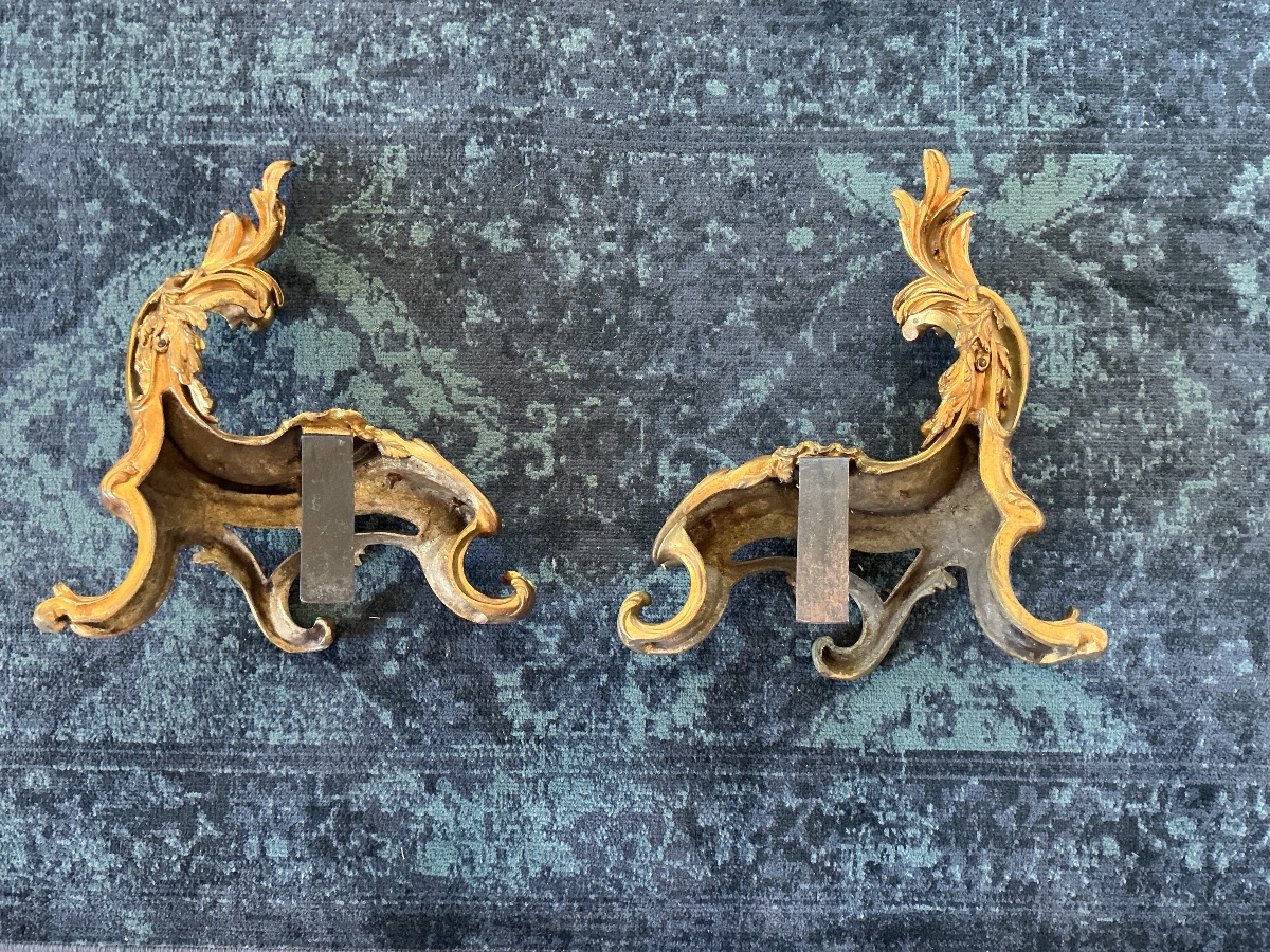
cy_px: 476
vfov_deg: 48.2
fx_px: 1064
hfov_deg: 61.7
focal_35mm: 29
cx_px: 635
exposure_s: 1/40
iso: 200
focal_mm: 3
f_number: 1.8
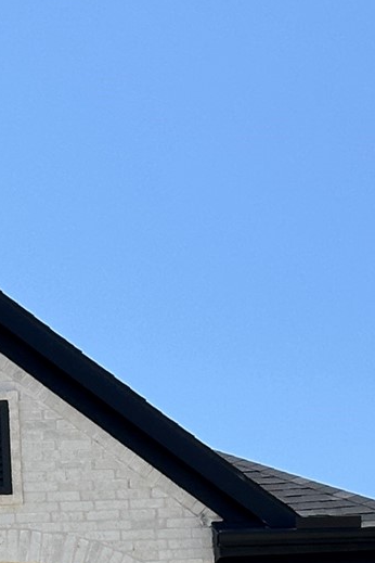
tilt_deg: +9.7
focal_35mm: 197
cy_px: 803
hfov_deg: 6.7
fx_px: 3078
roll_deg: +1.9
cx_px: -440
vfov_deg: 10.2
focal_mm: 6.86
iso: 64
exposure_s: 1/3876
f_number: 1.78
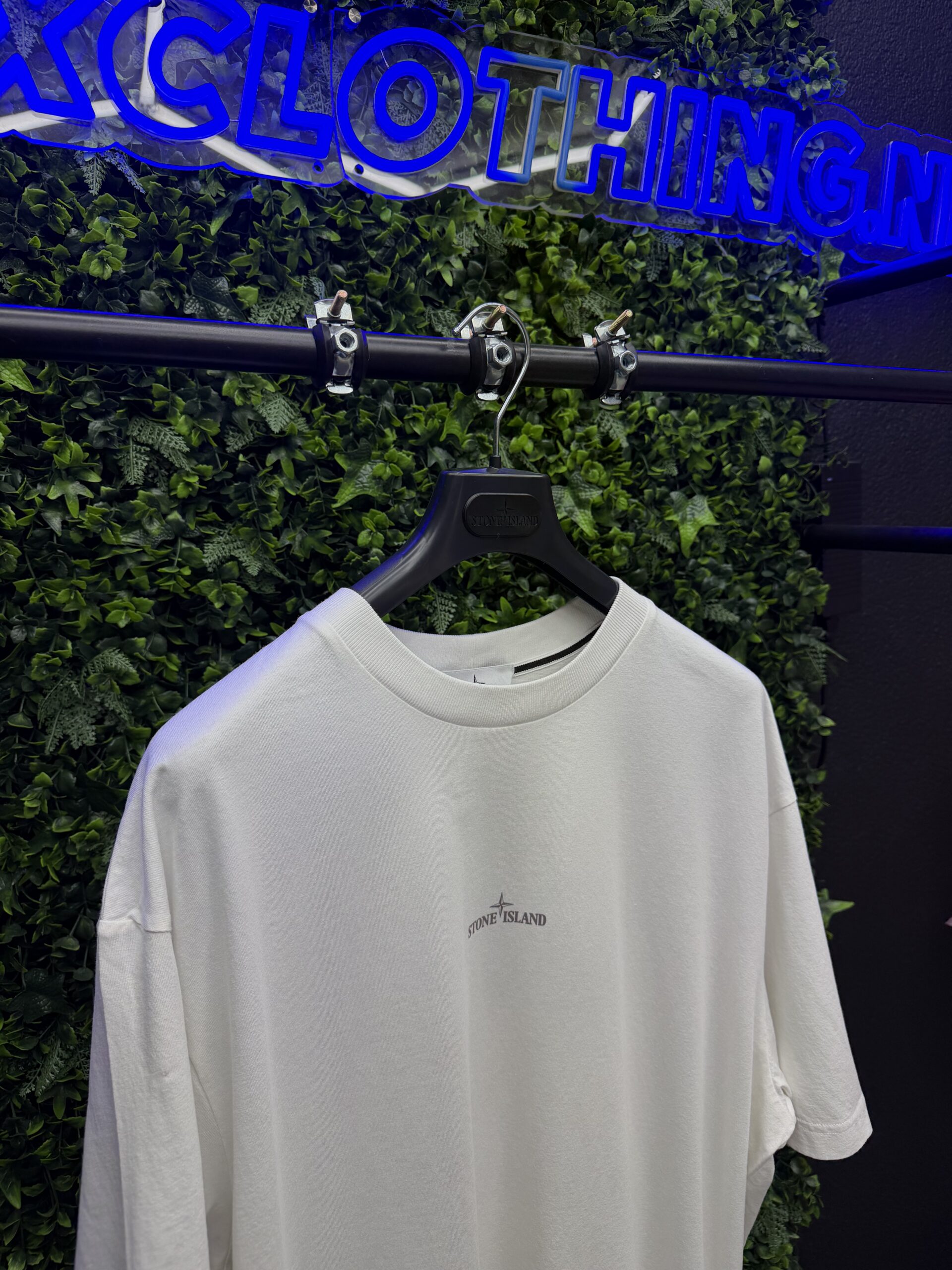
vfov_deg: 71.6
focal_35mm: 24
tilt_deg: -7.3
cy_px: 635
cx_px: 476
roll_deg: +0.2
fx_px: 880
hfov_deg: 56.8
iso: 64
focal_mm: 6.76
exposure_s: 1/126
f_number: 1.78
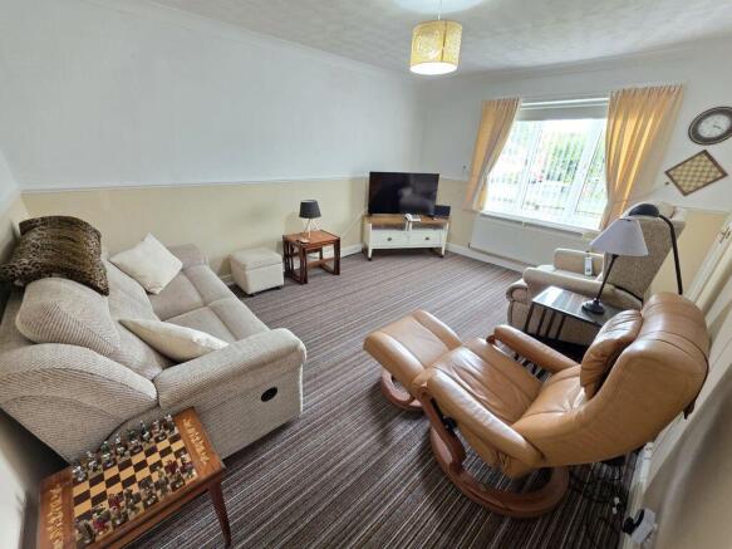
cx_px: 366
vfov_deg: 89.9
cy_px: 274
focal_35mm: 13
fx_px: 275
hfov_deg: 106.2
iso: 400
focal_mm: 2.2
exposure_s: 1/50
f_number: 1.9
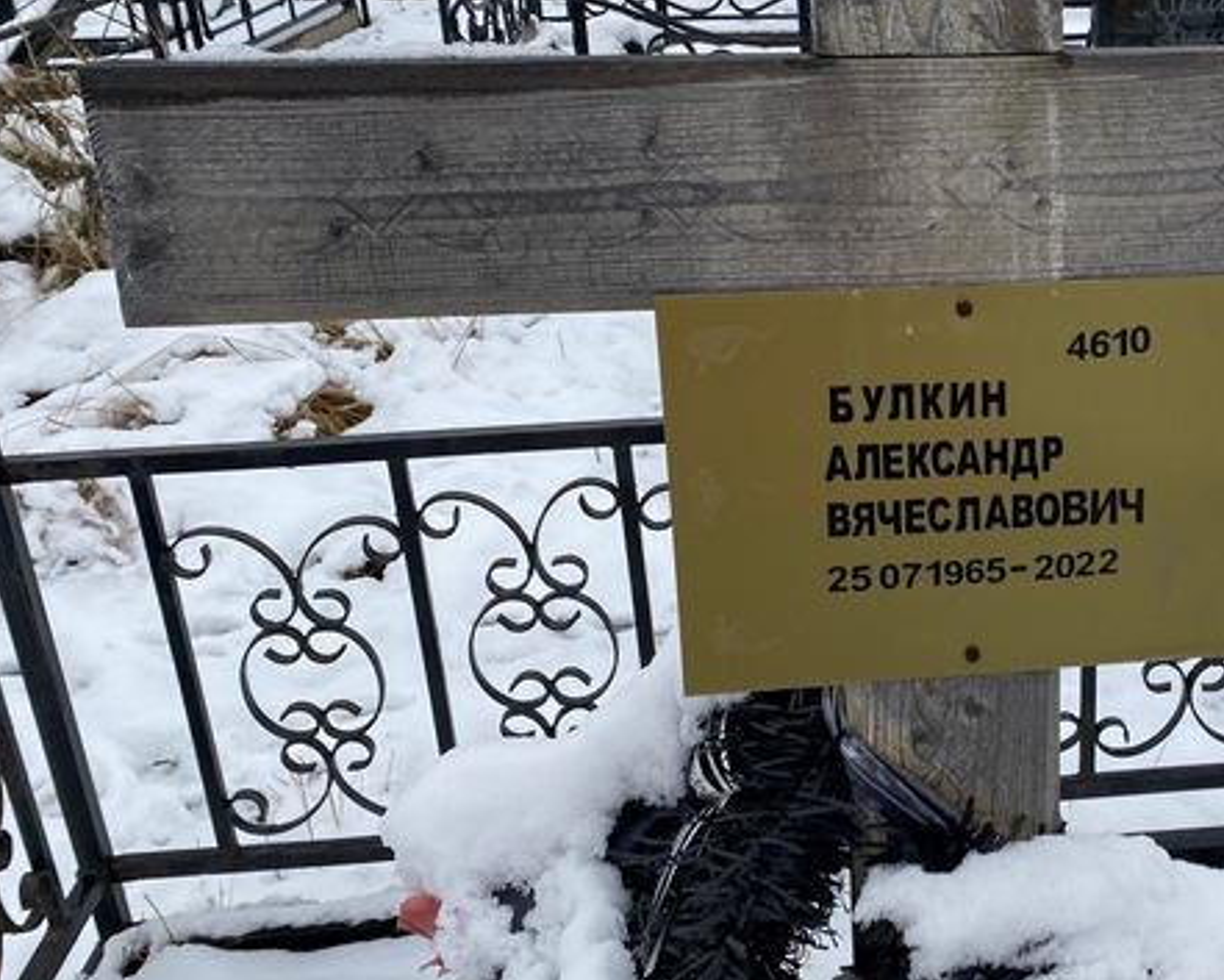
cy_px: 555
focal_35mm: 46
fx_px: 1667
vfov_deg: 32.7
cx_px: 1010
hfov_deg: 38.5
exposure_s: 1/477
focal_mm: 4.25
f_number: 1.8
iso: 32
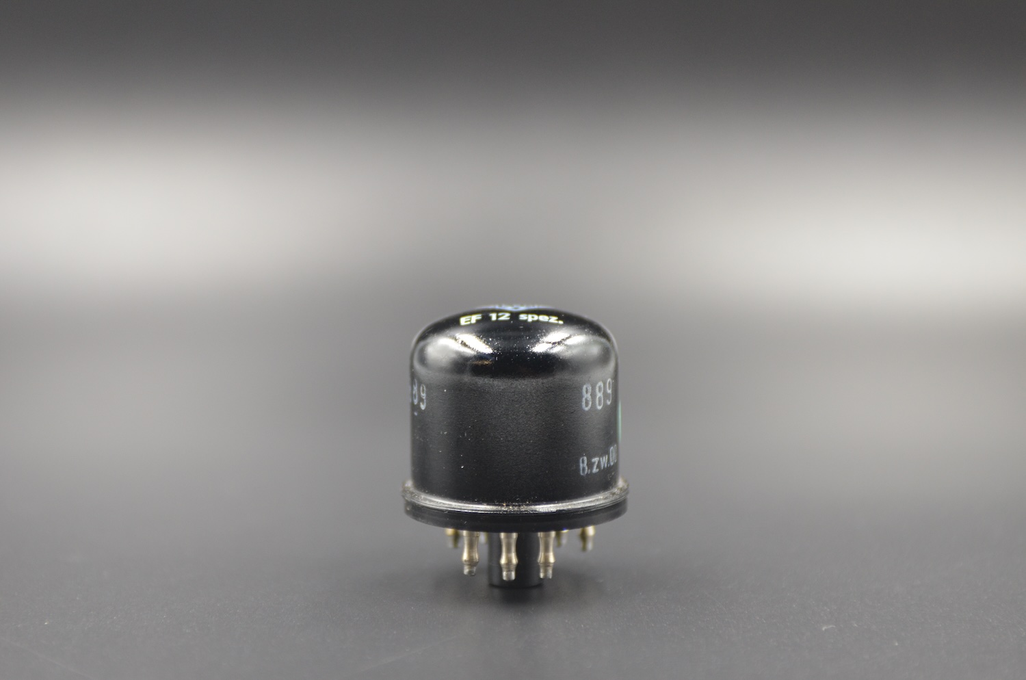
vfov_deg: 13.0
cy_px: 340
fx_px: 2987
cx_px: 513
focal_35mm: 105
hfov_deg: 19.5
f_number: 3.5
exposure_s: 1/200
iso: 800
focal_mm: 70
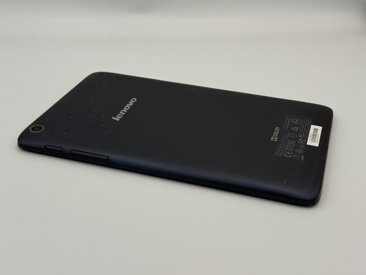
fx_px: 508
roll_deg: +0.5
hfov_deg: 39.7
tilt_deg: -29.4
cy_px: 138
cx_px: 183
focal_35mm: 48
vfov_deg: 30.3
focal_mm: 6.76
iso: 64
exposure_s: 1/1013
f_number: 1.78
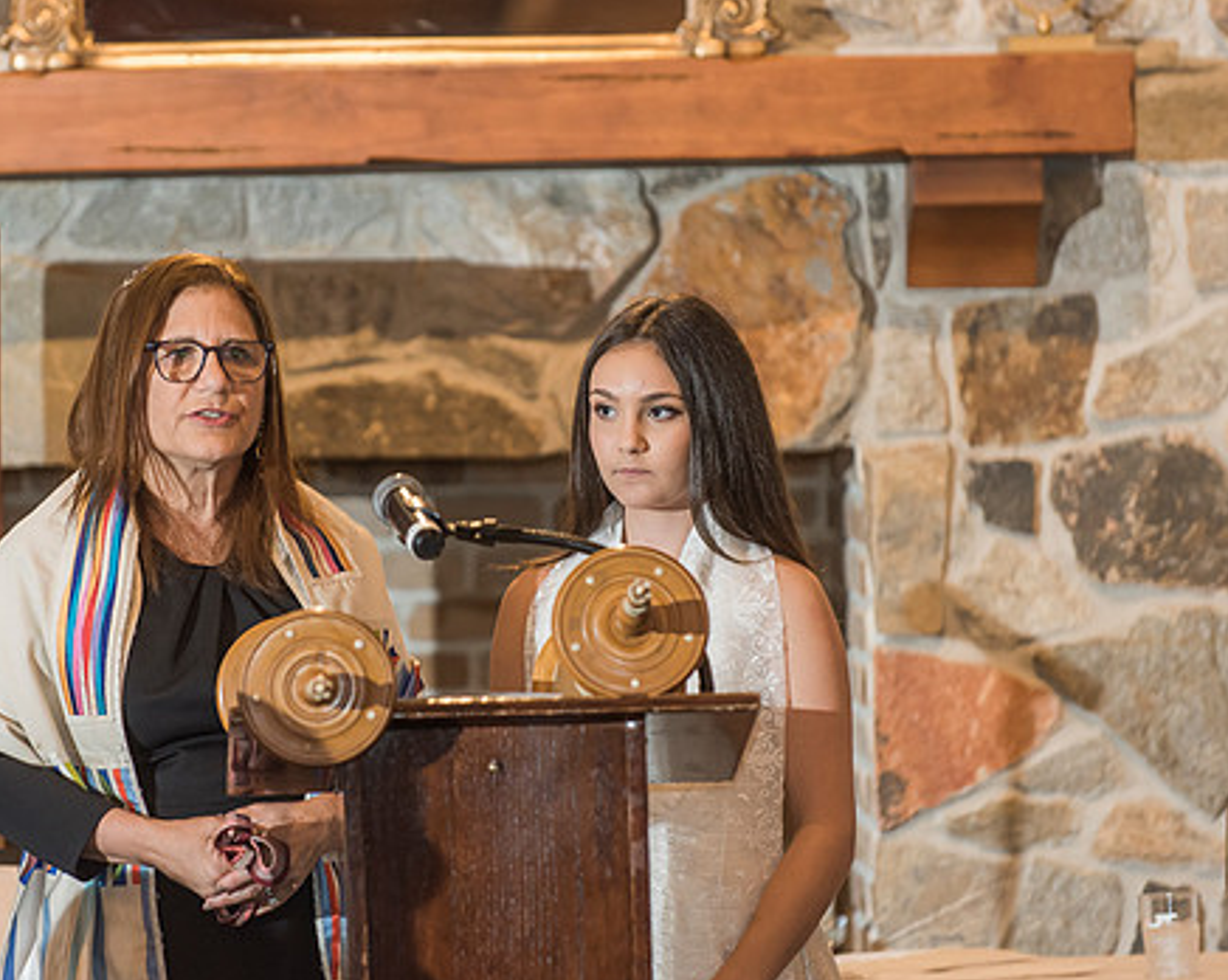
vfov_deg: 6.9
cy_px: 475
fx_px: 8170
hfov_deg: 8.6
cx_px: 496
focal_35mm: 225
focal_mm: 180
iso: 1250
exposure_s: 1/125
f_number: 3.2
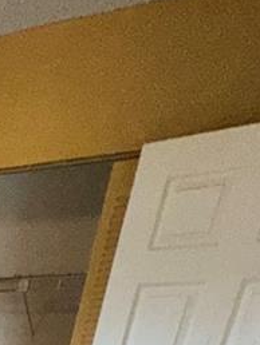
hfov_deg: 15.7
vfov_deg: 18.8
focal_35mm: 65
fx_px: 650
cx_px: -314
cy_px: 689
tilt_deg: -30.3
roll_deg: +1.5
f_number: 2.2
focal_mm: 2.22
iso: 160
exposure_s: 1/60
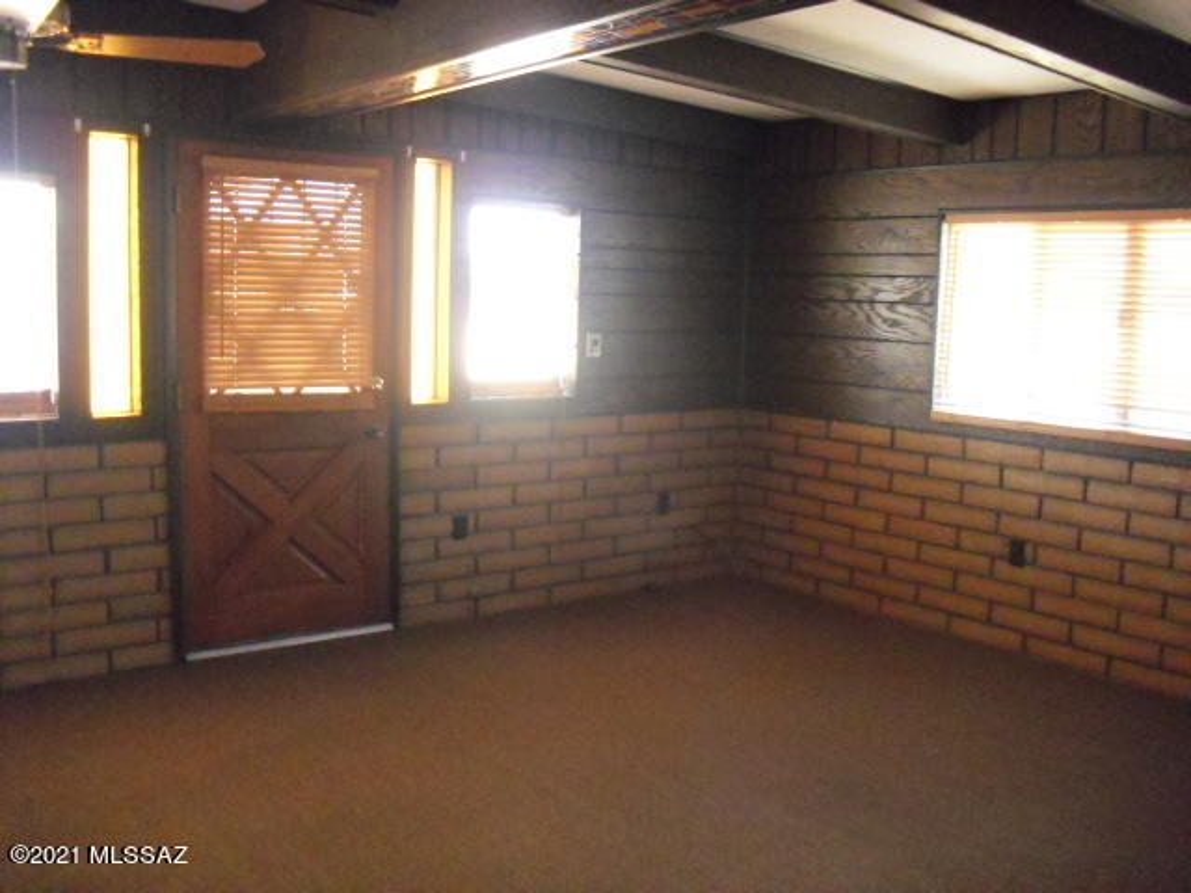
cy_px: 446
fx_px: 1239
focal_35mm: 36
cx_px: 596
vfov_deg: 39.7
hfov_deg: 51.4
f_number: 3.1
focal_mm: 6.3
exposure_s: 1/50
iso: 800
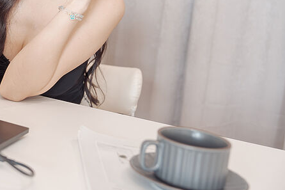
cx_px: 5
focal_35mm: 65
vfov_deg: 20.4
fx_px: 514
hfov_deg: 29.1
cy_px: 11
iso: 1000
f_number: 2.8
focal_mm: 33
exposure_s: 1/60
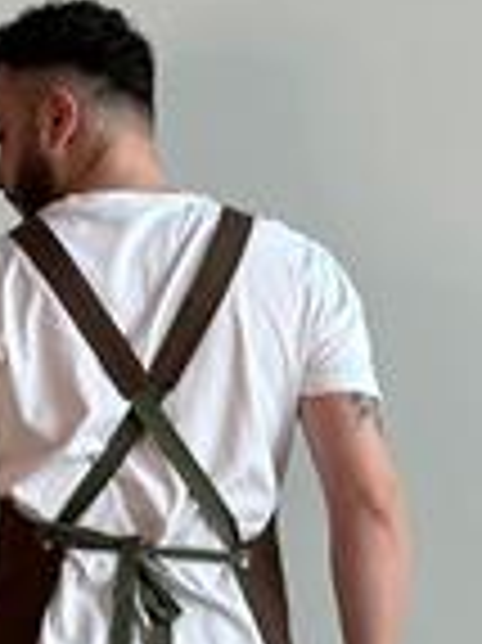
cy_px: 610
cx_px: 194
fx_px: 2584
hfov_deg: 10.7
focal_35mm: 139
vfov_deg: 14.0
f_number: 1.78
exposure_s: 1/100
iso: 64
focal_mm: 6.86
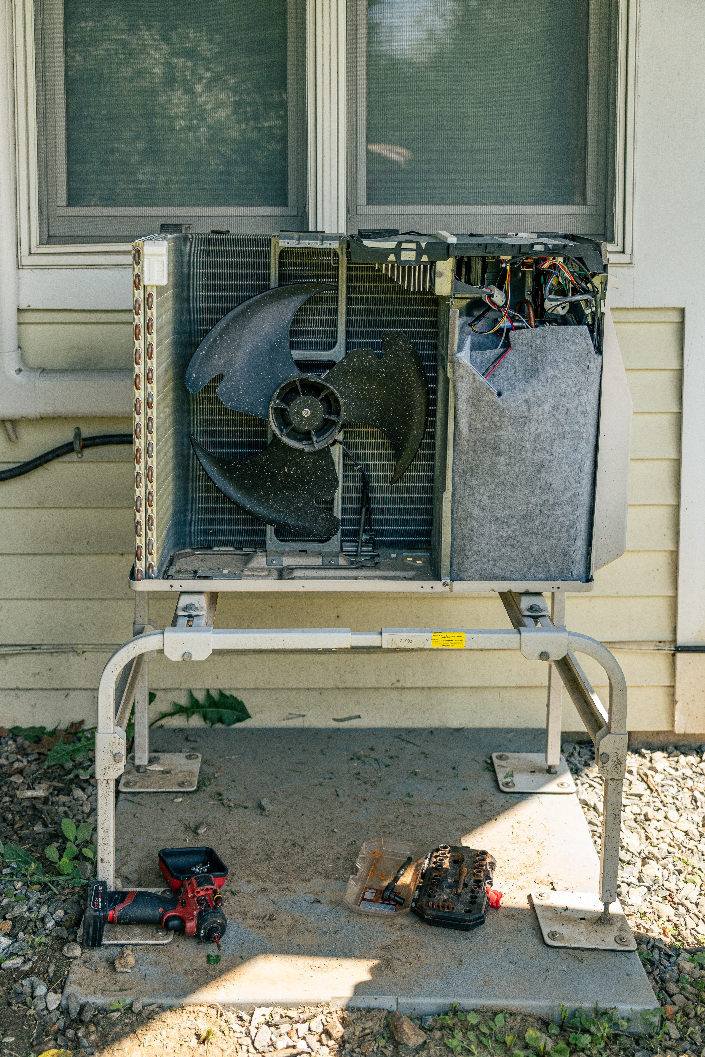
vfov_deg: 46.8
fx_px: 1222
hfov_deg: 32.2
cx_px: 352
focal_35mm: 42
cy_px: 528
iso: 400
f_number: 3.2
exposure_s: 1/1600
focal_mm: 41.6
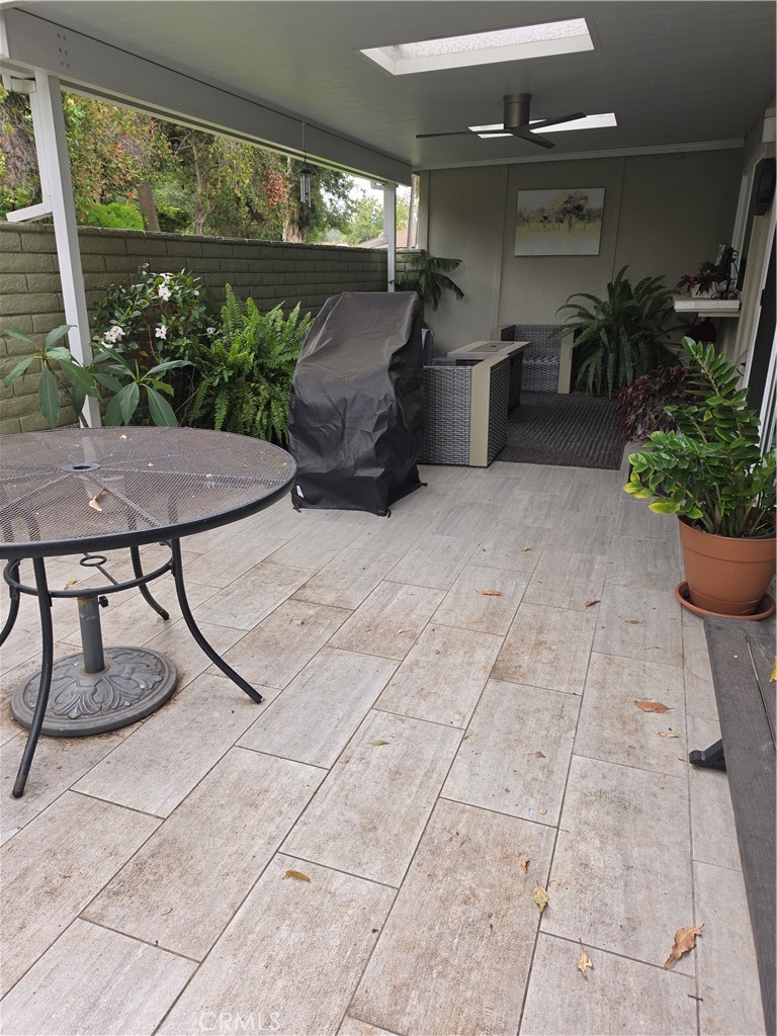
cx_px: 388
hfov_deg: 58.9
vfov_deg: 73.9
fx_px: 688
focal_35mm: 23
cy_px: 518
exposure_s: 1/359
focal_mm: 6.5
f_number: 1.4
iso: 32
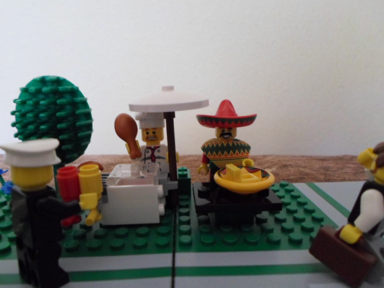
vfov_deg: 54.9
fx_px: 277
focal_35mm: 25
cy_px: 144
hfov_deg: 69.4
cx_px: 192
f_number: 2.5
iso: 400
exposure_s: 1/8
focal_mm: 4.5
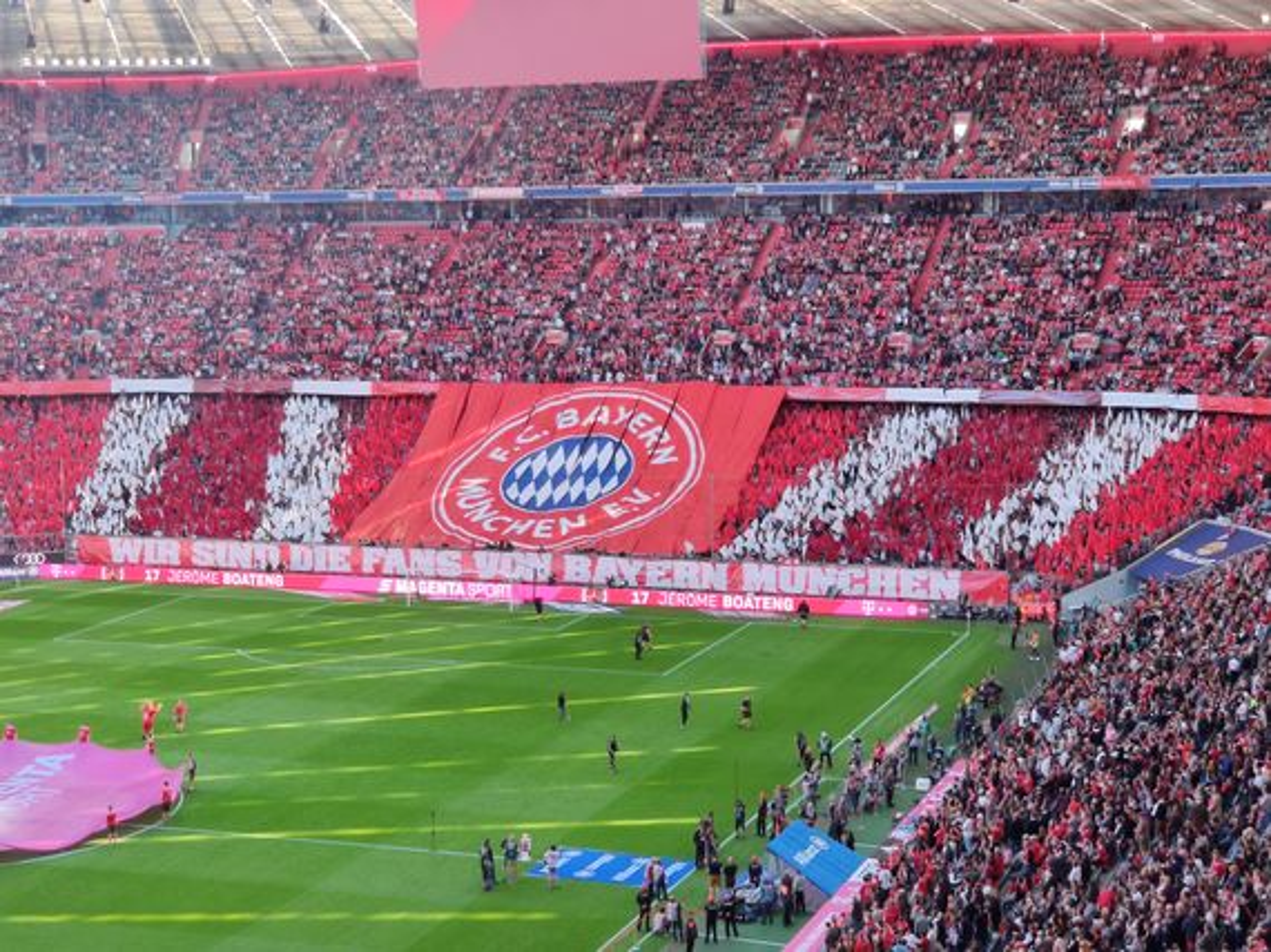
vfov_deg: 45.4
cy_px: 476
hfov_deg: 58.4
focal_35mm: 31
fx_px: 1138
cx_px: 636
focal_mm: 6.22
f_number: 2.2
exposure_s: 1/247
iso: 100
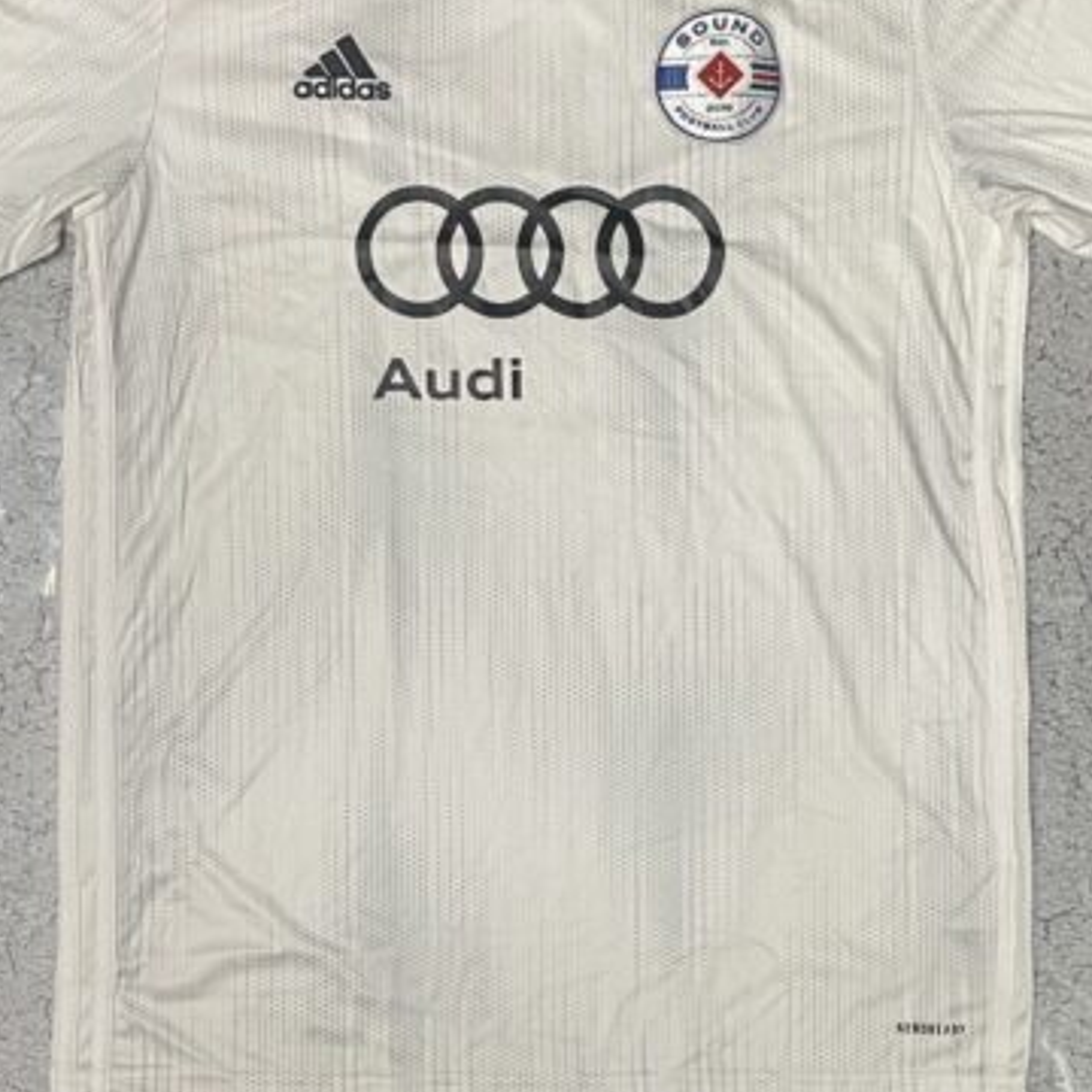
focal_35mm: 34
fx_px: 1213
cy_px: 347
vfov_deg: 47.5
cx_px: 537
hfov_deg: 48.4
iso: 125
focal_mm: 4.2
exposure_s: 1/50
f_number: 1.6
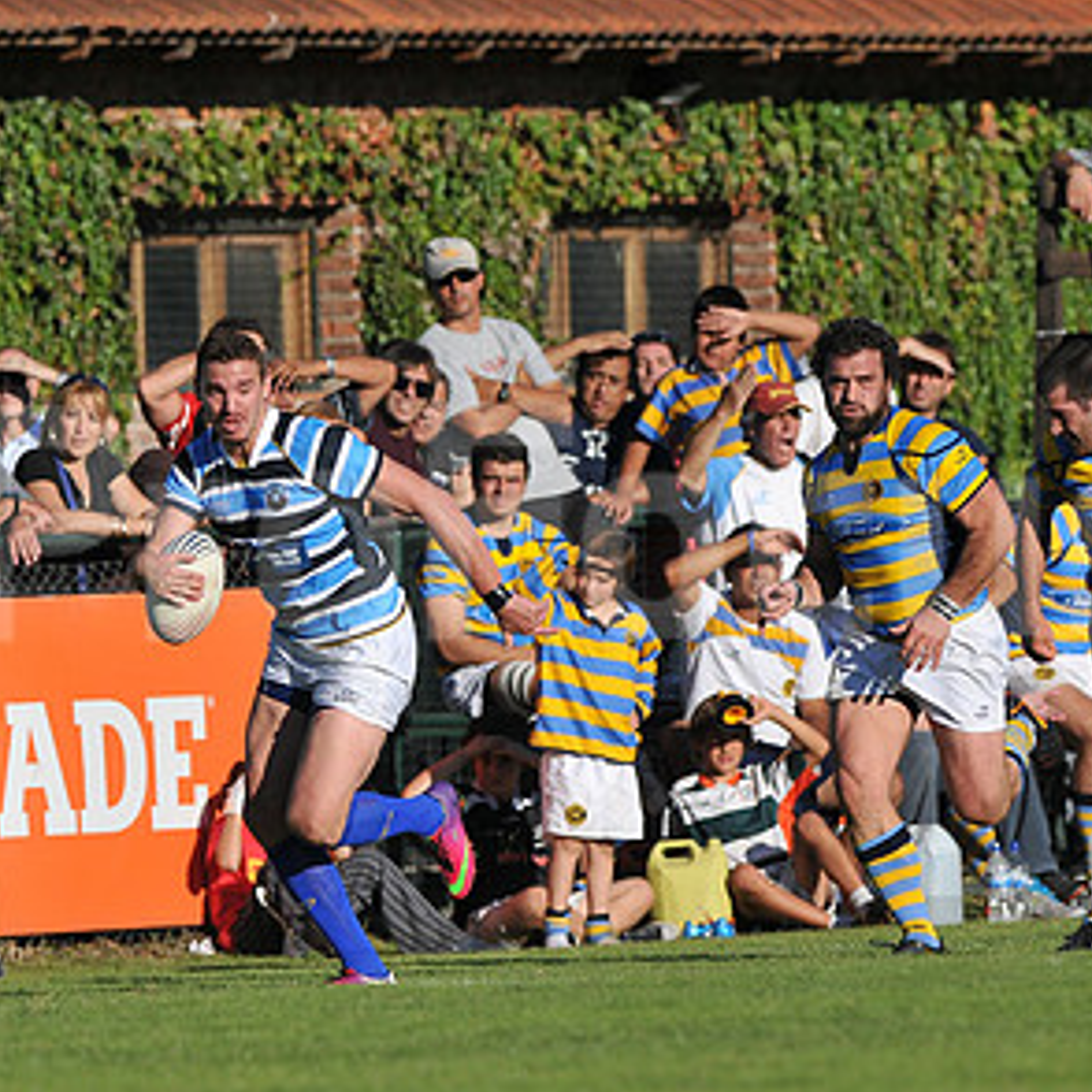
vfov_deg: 2.3
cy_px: 514
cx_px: 267
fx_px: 26911
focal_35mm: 754
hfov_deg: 2.3
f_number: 3.5
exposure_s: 1/3200
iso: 200
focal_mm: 300
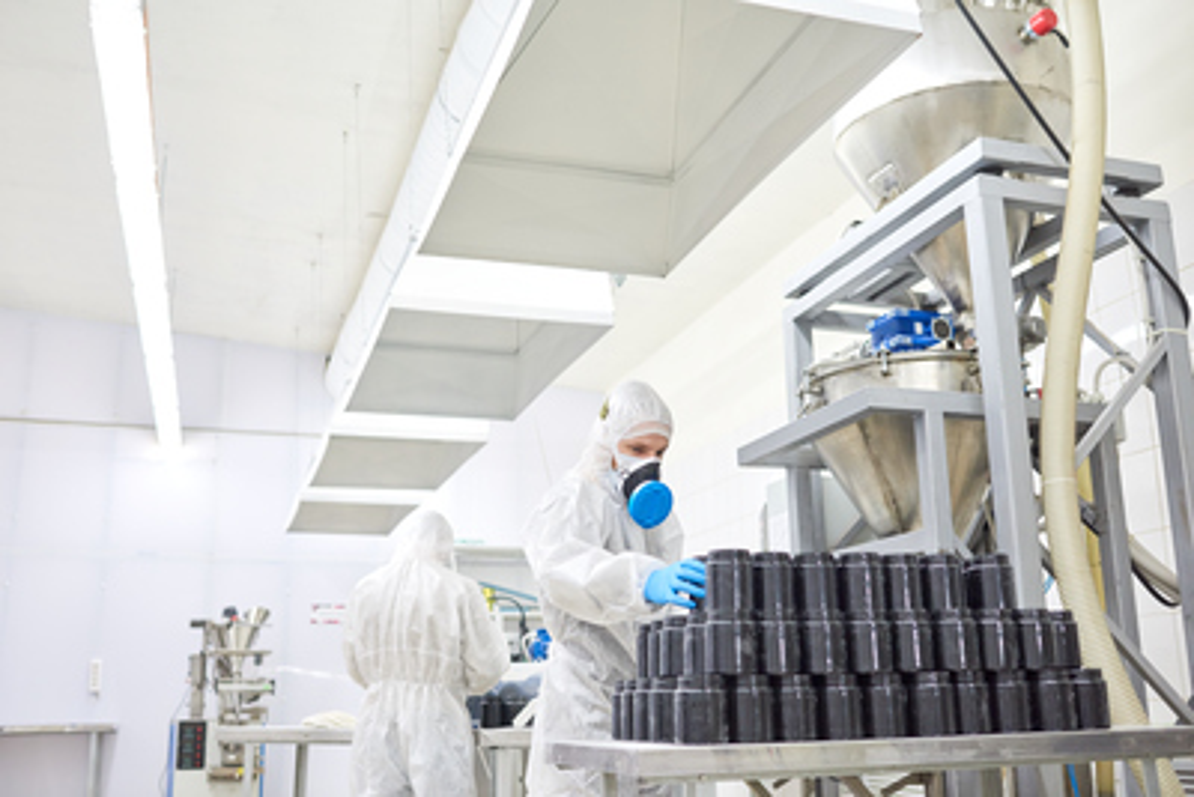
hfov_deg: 54.4
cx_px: 597
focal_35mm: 35
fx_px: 1161
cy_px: 398
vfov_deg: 37.9
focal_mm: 35
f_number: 2.8
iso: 800
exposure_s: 1/160
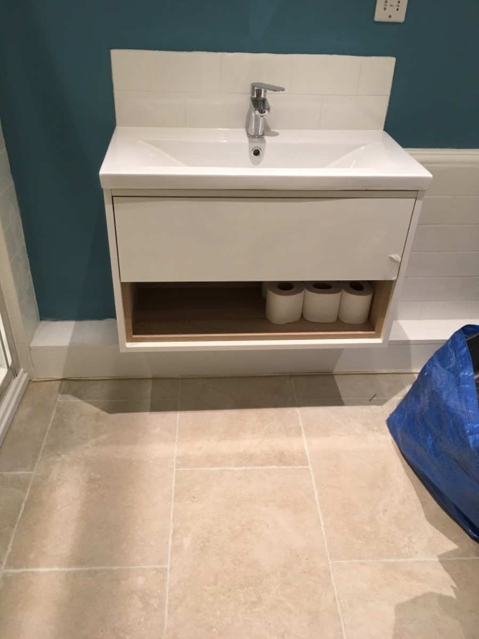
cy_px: 320
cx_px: 240
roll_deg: -1.7
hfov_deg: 48.2
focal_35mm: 29
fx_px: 535
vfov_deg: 61.7
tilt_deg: -33.0
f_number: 2.2
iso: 125
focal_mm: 4.15
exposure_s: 1/33
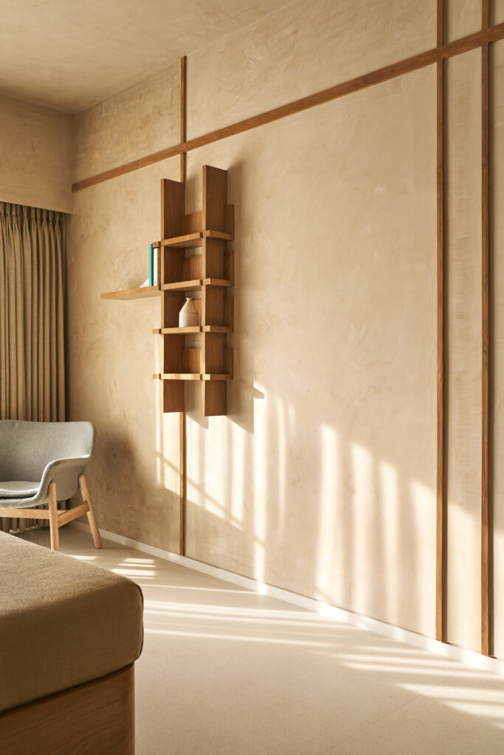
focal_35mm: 28
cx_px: 252
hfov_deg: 46.4
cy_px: 378
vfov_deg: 65.5
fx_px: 588
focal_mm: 28
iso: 100
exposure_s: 1/1.25
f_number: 8
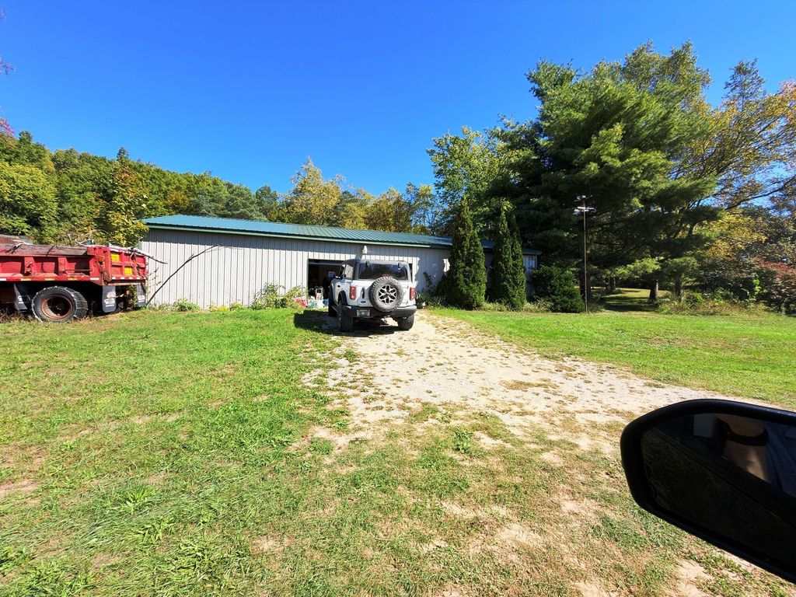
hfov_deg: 102.1
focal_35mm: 14
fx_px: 322
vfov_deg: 85.7
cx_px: 398
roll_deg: -0.3
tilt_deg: +2.8
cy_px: 298
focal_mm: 2.22
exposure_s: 1/663
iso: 20
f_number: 2.2
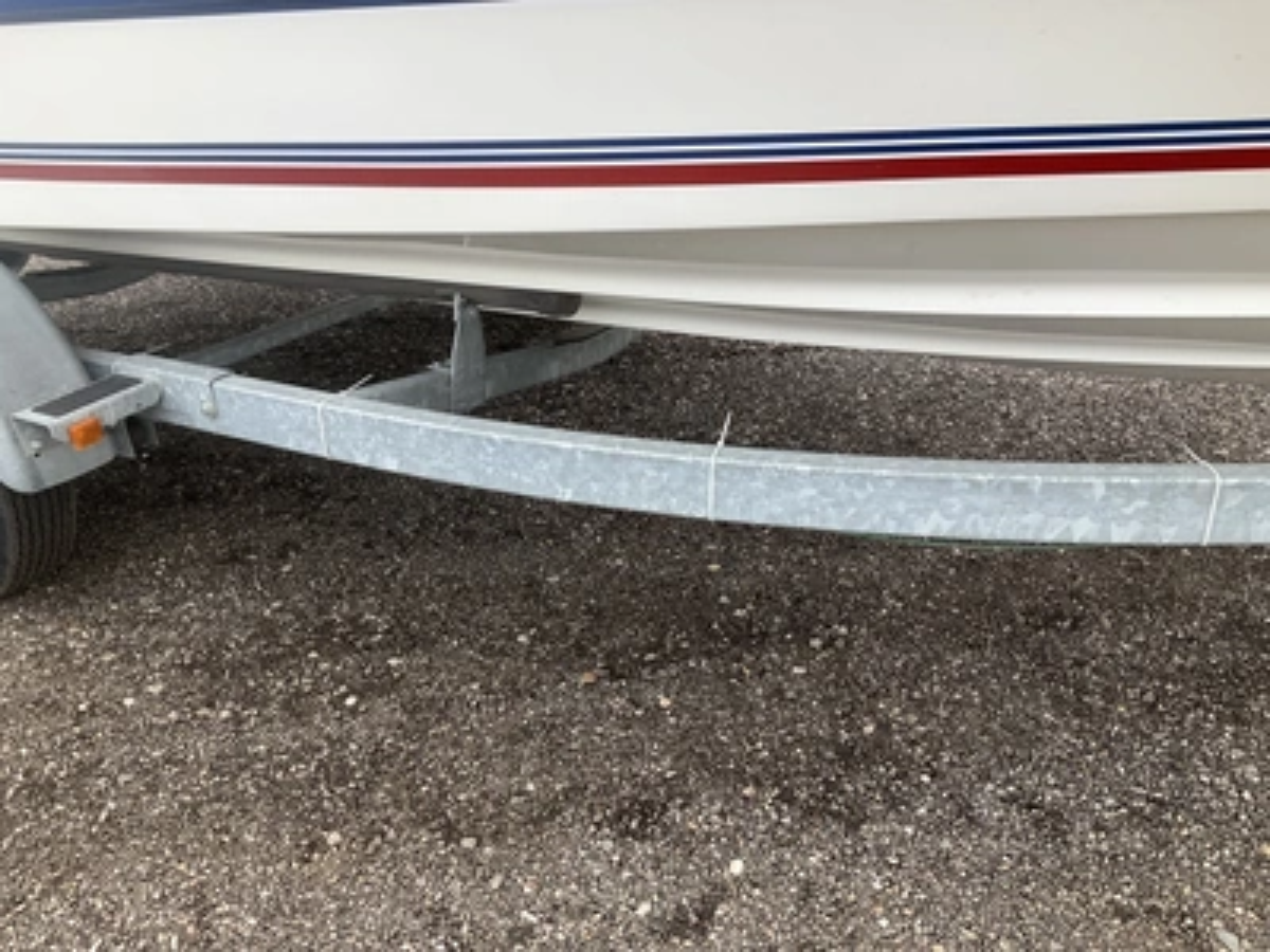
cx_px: 635
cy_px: 476
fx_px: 1064
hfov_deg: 61.7
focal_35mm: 29
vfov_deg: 48.2
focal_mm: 3
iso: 25
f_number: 1.8
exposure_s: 1/519
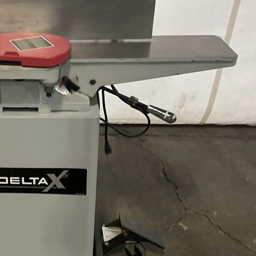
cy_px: 116
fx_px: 427
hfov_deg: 31.8
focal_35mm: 51
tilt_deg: -30.1
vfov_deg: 33.4
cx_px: 25
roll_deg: -0.2
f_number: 1.8
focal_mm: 3
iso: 250
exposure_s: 1/60
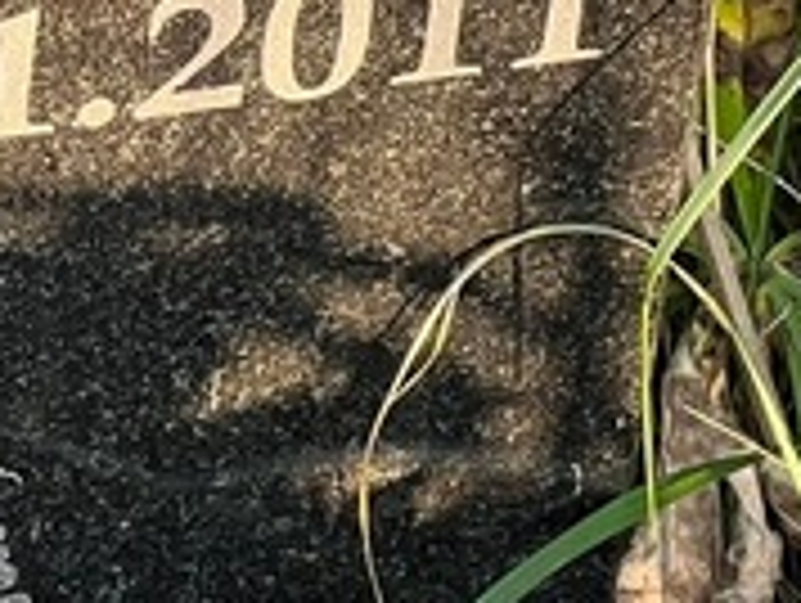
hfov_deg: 5.6
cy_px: -387
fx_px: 8017
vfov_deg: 4.3
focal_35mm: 346
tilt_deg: -37.9
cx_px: -666
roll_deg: +0.6
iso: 64
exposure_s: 1/99
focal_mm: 9
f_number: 2.8
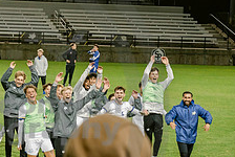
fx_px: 1183
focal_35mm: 181
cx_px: -17
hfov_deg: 11.2
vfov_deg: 7.6
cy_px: 116
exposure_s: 1/160
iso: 2000
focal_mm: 70
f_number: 5
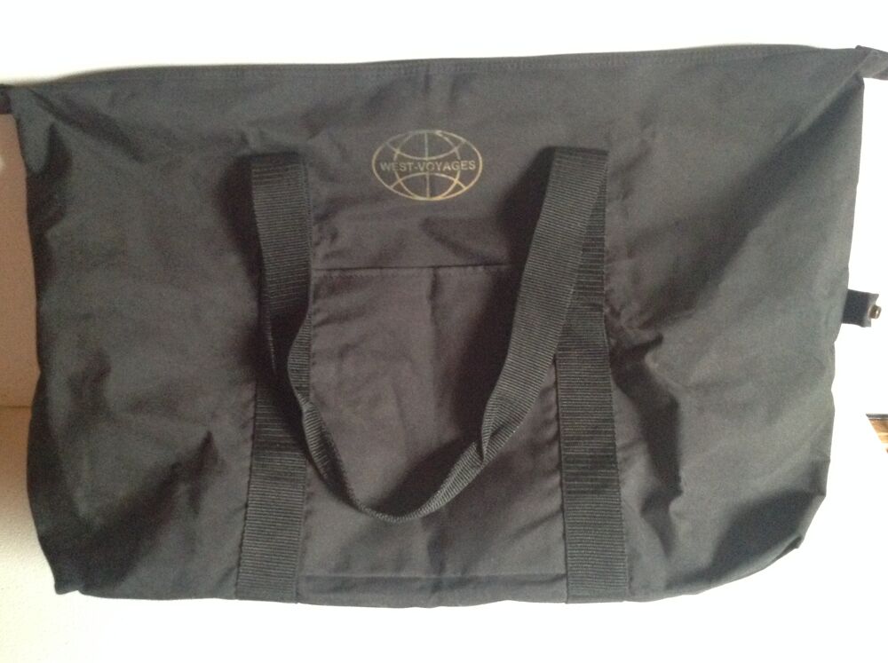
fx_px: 897
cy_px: 332
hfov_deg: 52.7
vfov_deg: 40.6
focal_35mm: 35
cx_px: 444
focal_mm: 4.28
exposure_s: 1/15
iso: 640
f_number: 2.4
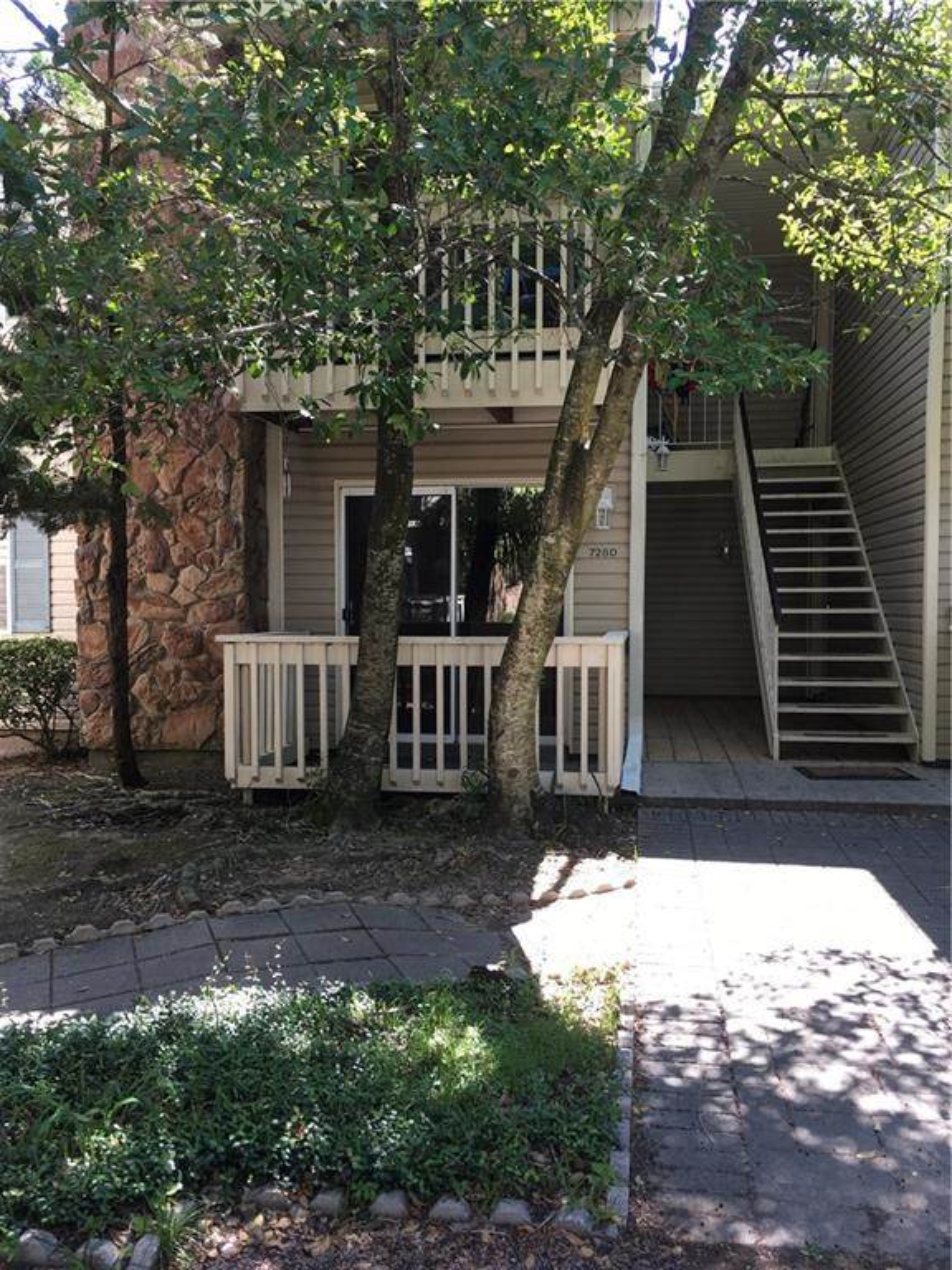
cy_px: 635
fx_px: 1063
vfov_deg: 61.7
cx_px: 476
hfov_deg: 48.2
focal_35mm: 29
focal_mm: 4.15
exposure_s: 1/120
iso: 25
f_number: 2.2
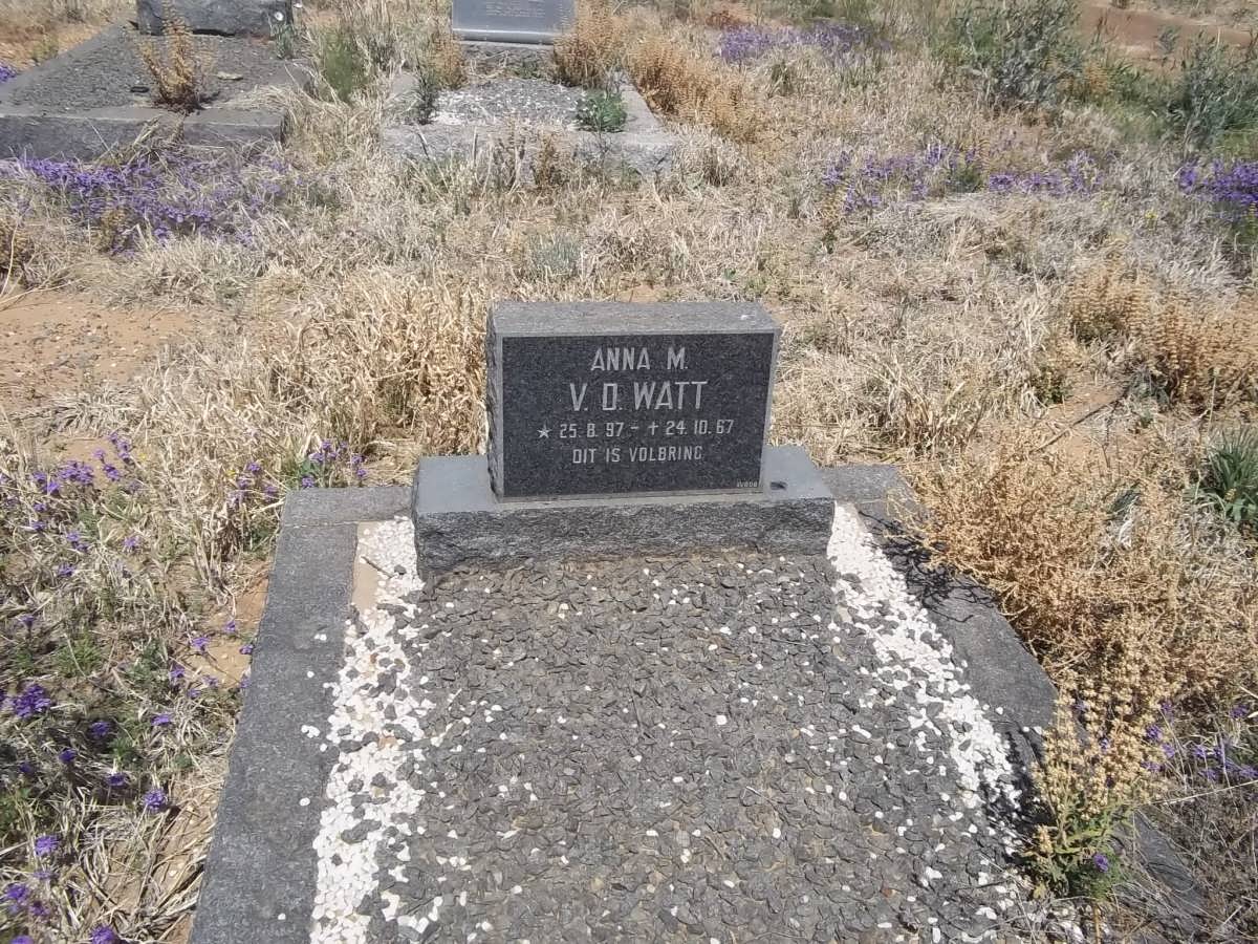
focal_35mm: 32
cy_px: 472
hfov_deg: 56.8
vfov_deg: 44.2
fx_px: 1163
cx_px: 629
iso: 80
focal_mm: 5.7
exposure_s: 1/640
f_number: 5.5
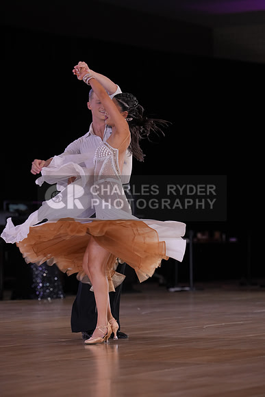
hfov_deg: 9.7
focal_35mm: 141
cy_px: 198
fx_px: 1556
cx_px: 132
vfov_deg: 14.5
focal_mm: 141
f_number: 3.5
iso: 1600
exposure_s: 1/500
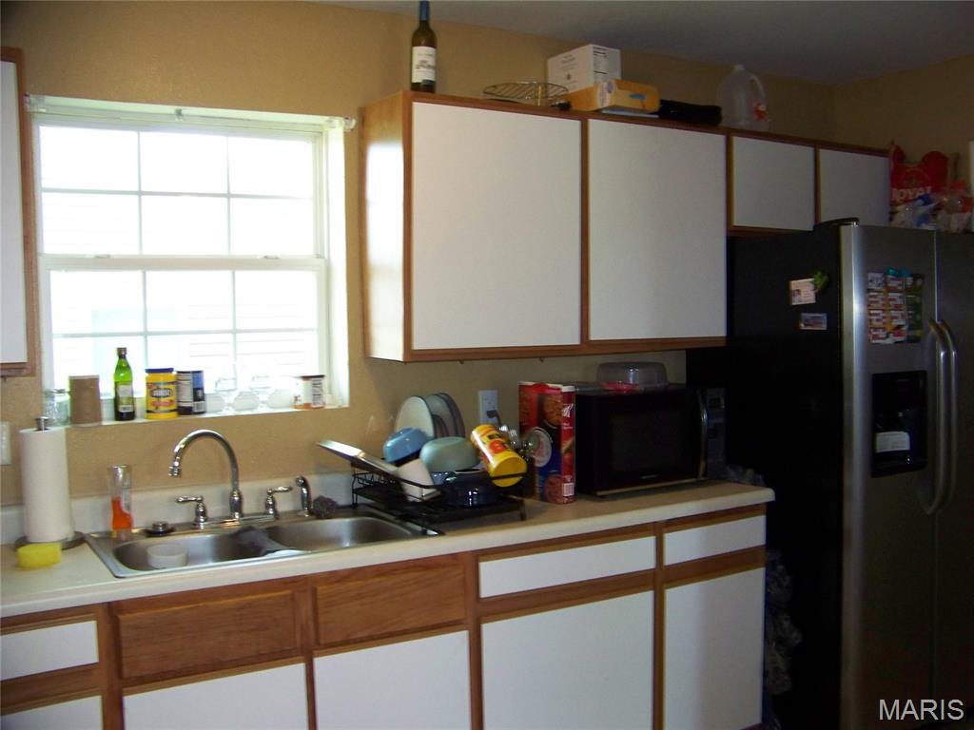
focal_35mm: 36
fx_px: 1013
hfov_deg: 51.4
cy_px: 365
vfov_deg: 39.7
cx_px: 487
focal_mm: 5.85
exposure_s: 1/30
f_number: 2.8
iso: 200
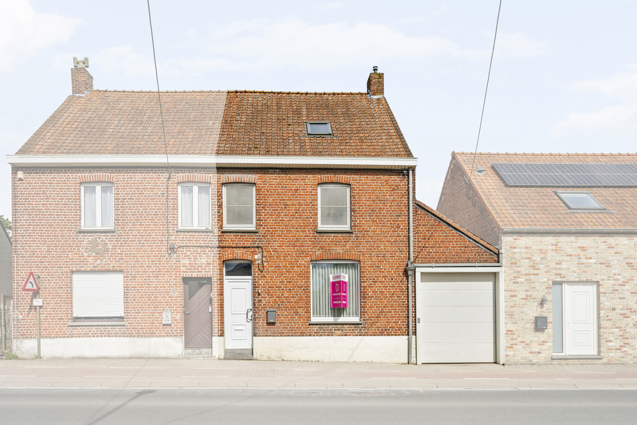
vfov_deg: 52.2
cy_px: 212
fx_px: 433
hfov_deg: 72.6
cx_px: 318
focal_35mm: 24
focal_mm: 24.5
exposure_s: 1/160
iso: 100
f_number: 10
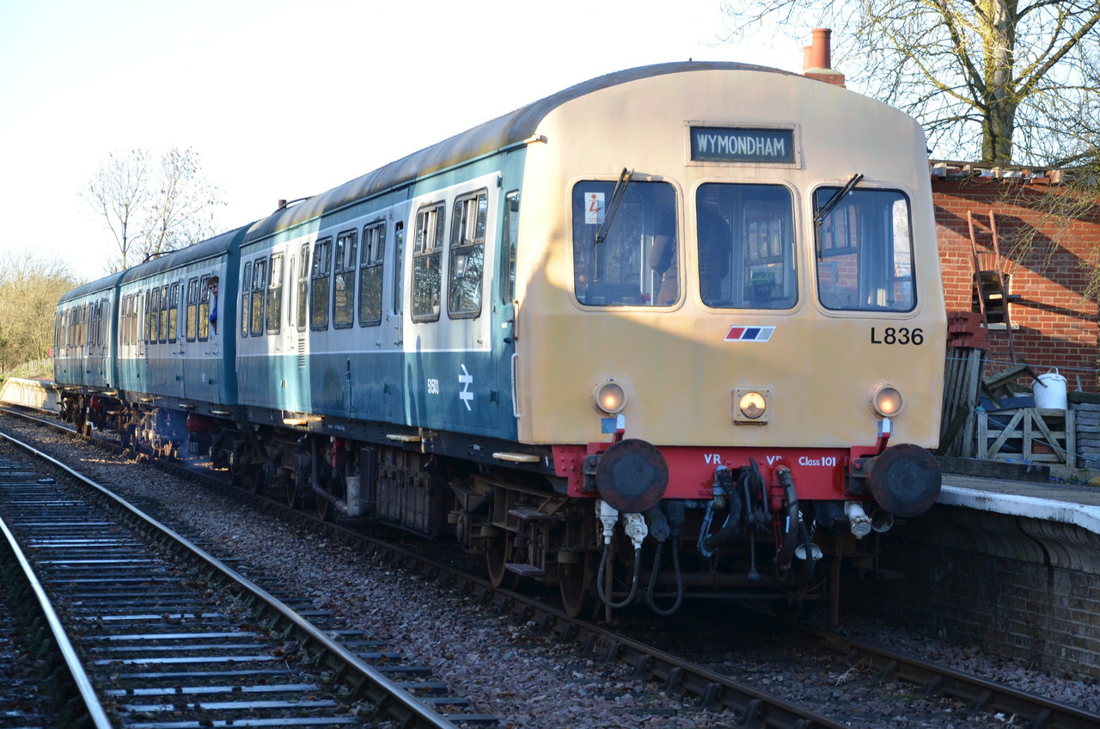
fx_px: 2836
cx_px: 550
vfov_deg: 14.6
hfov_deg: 22.0
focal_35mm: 93
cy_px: 364
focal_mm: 62
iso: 200
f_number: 5.6
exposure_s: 1/125
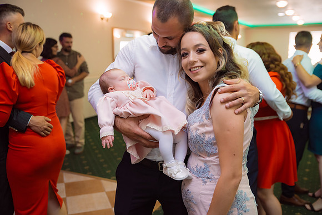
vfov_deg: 35.1
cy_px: 108
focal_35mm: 38
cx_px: 161
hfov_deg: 50.7
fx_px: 340
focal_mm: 38
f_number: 2.8
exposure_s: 1/200
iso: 1250
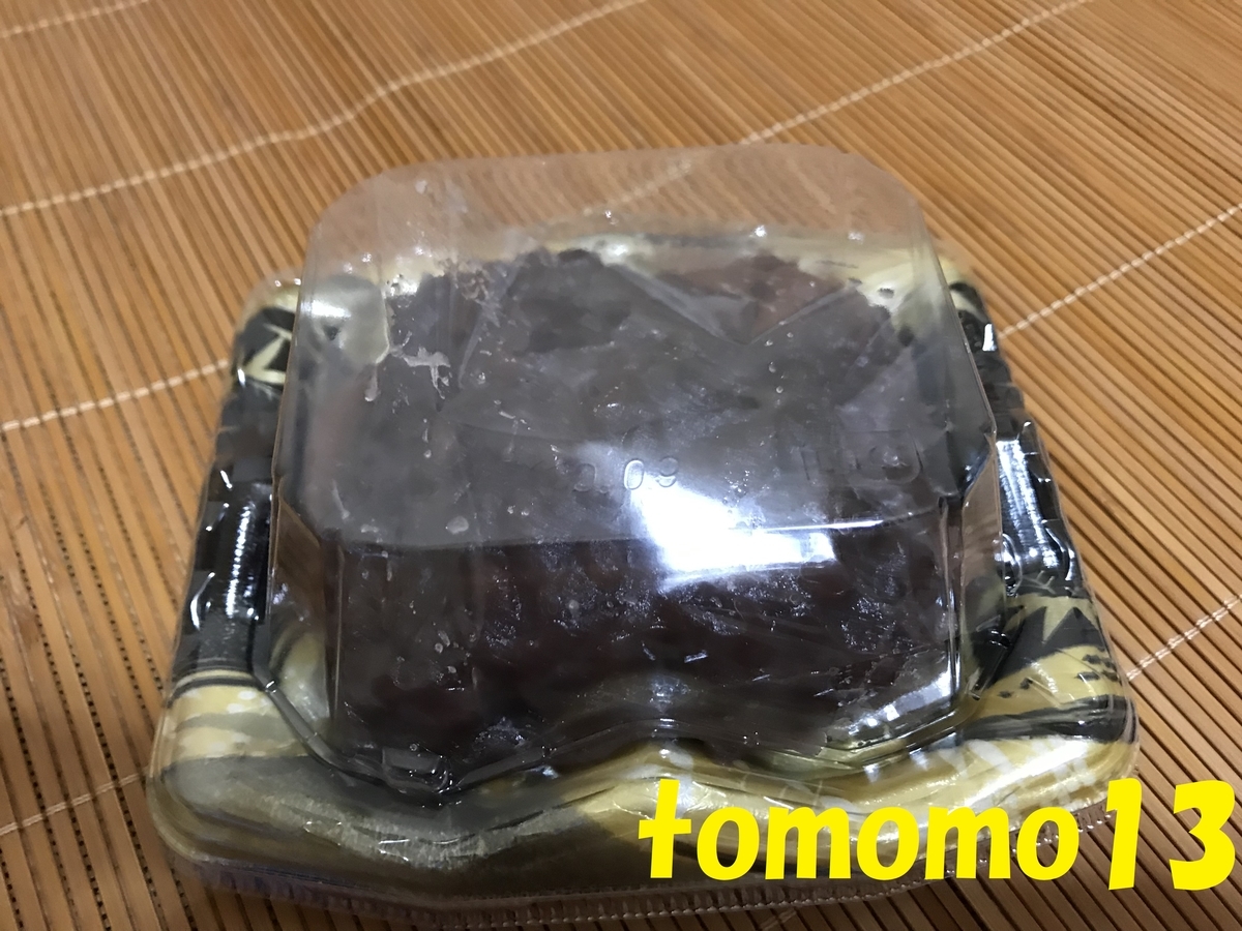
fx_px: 1005
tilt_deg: -54.0
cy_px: 466
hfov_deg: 63.4
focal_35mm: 28
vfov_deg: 49.7
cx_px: 621
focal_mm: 3.99
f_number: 1.8
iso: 100
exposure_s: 1/9
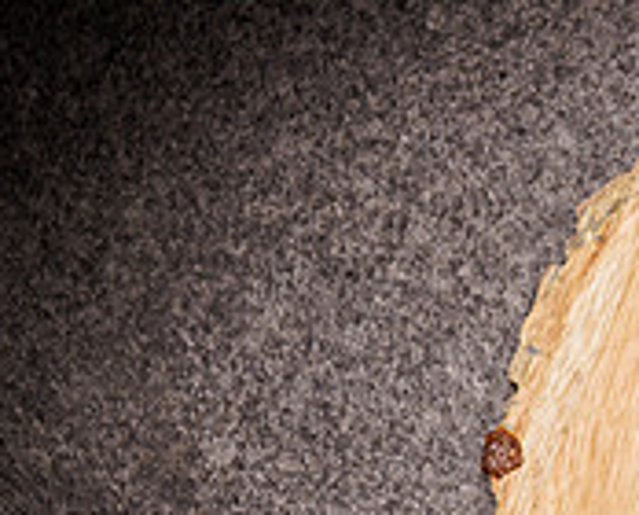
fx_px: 4720
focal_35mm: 249
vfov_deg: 6.2
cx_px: 1009
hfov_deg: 7.6
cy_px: 492
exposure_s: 1/250
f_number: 4
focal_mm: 70
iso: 100
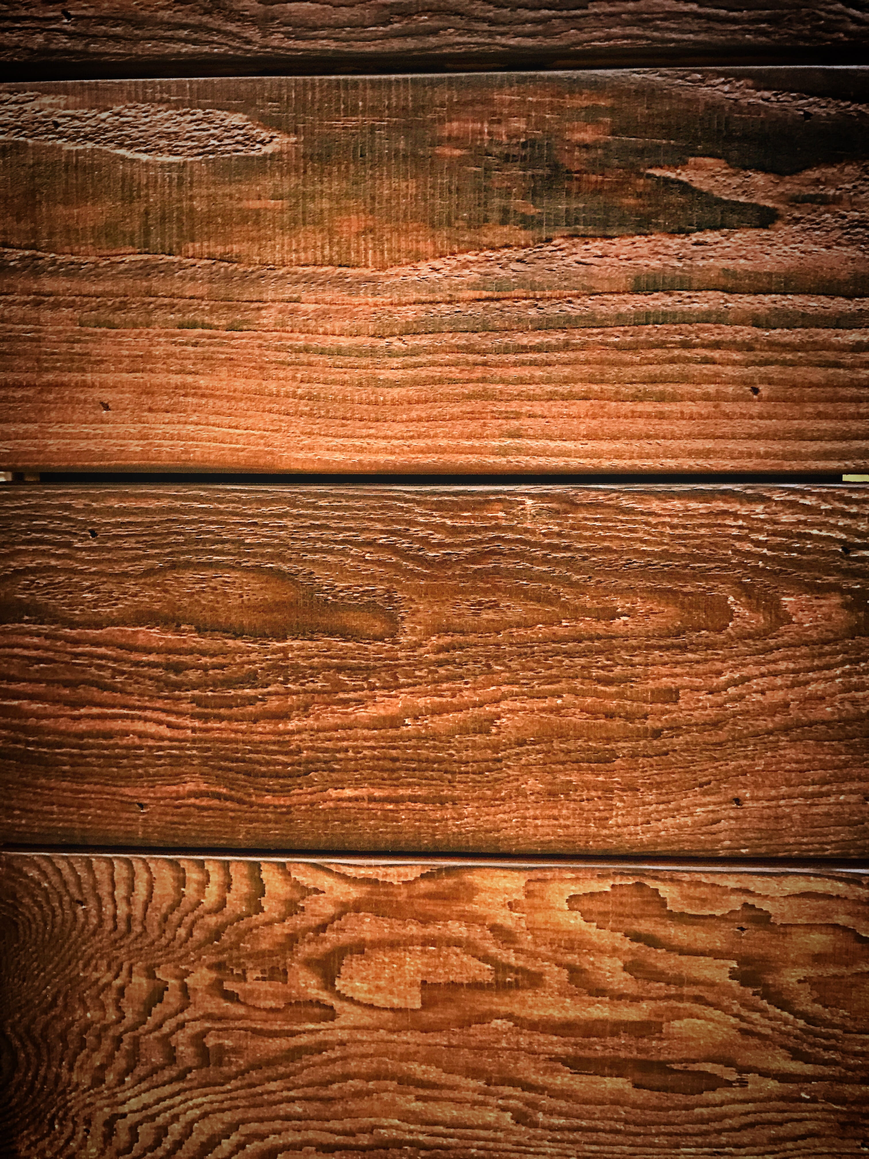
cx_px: 434
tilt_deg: -6.3
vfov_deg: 63.4
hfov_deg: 49.7
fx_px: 937
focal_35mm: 28
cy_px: 580
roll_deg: -0.4
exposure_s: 1/9
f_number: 1.8
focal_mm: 3.99
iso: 100
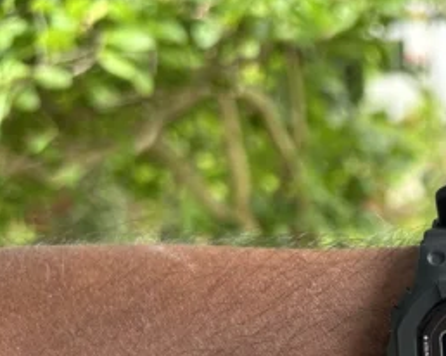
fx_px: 778
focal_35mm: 59
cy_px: 330
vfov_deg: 24.9
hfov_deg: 29.3
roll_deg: +1.1
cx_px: 474
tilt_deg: -19.5
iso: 50
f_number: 1.5
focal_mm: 5.7
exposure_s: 1/163
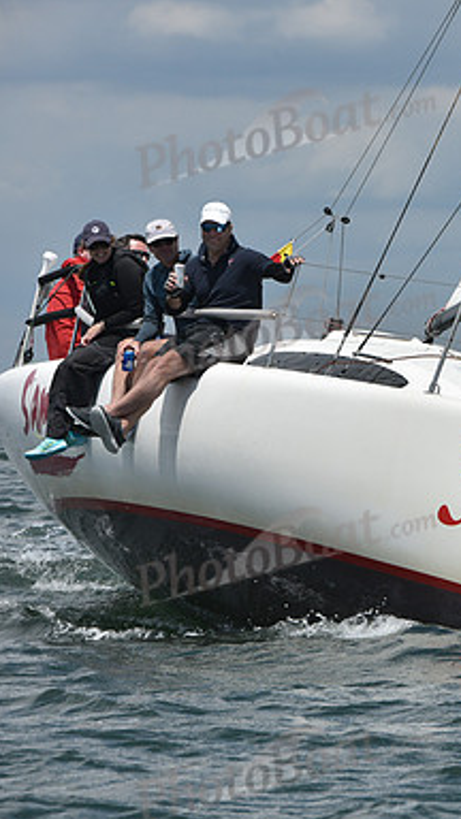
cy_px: 411
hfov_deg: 4.3
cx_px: 549
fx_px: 6193
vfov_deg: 7.6
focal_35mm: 285
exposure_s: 1/1250
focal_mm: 180
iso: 250
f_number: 9
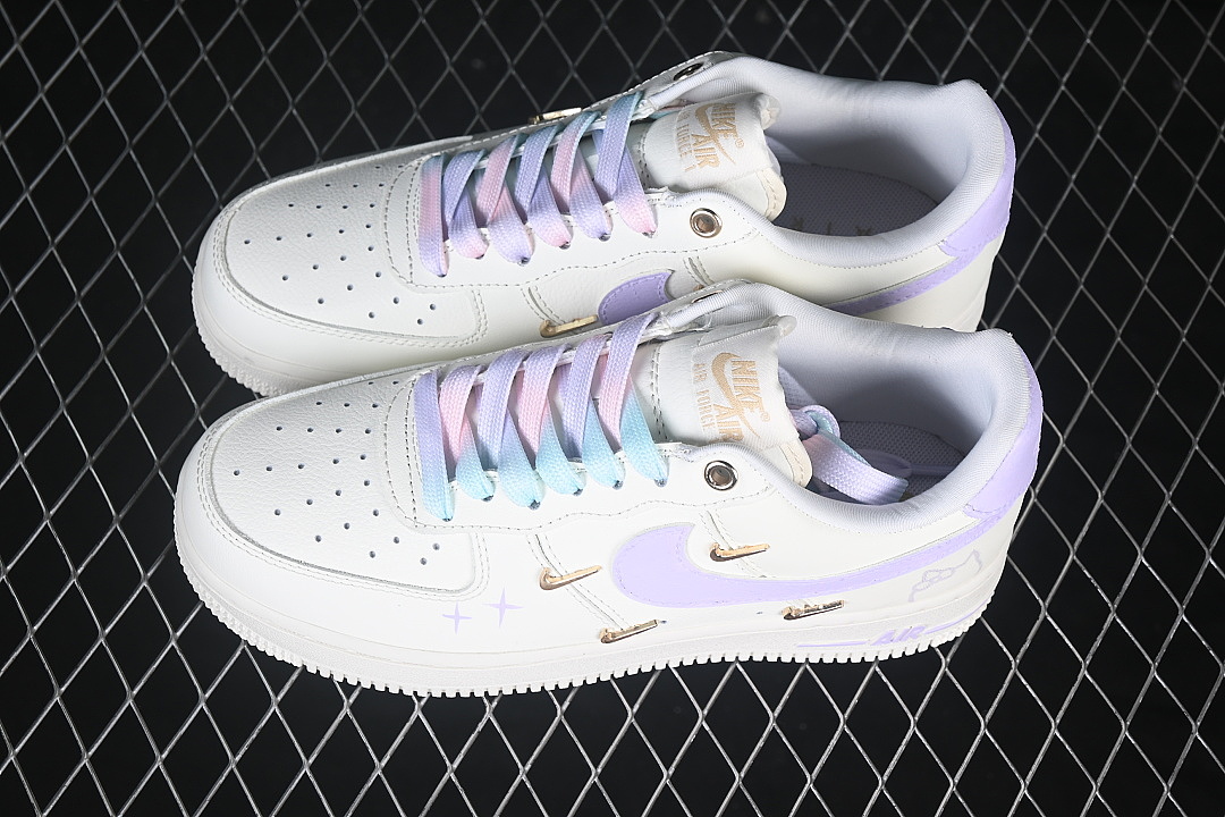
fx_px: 2552
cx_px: 612
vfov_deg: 18.2
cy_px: 408
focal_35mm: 75
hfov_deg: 27.0
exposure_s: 1/80
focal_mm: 50
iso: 160
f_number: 7.1
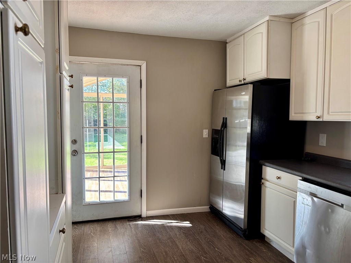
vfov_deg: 53.1
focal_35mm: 26
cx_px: 176
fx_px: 264
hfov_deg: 67.3
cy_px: 132
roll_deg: -0.9
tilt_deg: -3.3
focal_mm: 5.96
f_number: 1.6
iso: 80
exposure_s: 1/120
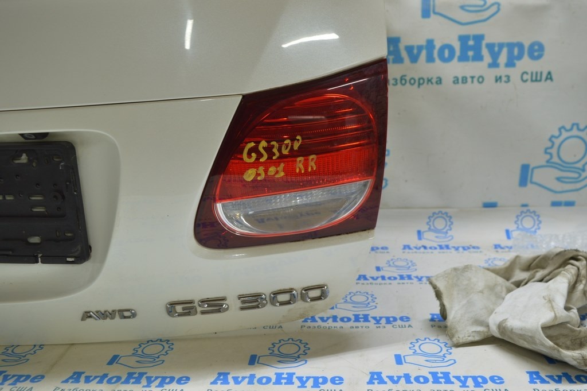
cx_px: 294
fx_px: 513
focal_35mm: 32
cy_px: 196
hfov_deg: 59.5
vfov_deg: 41.6
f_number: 5.6
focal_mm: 21
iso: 400
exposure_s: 1/20
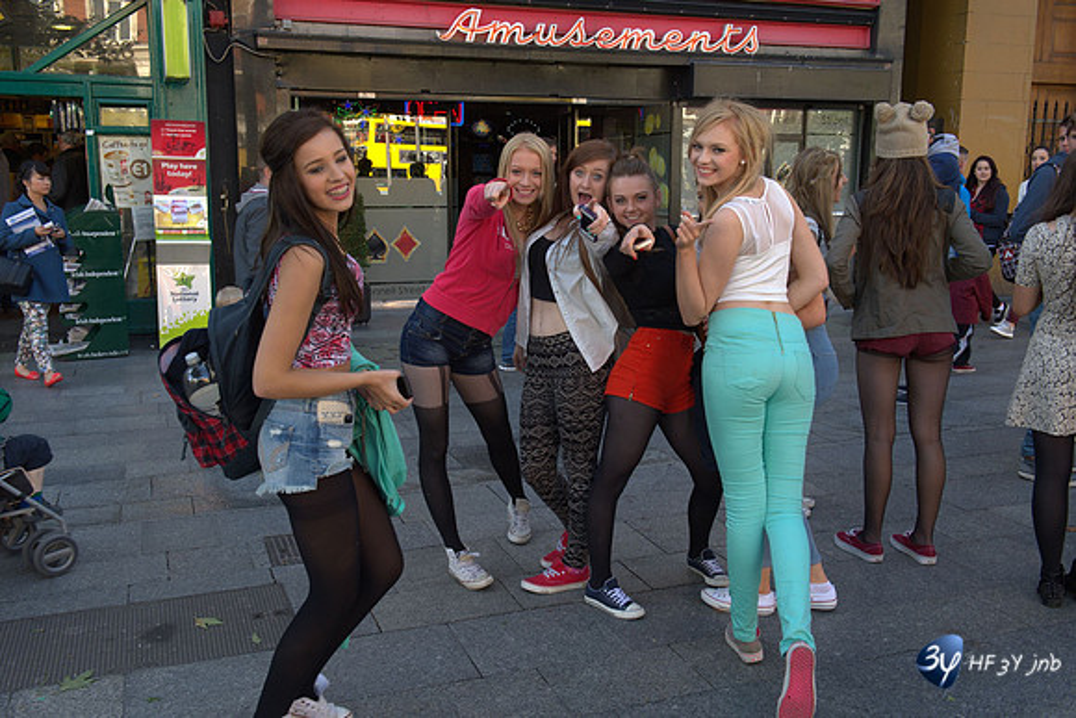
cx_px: 538
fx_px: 1016
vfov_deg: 38.9
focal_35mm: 34
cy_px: 359
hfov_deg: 55.8
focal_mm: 34
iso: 640
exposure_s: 1/125
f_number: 5.6
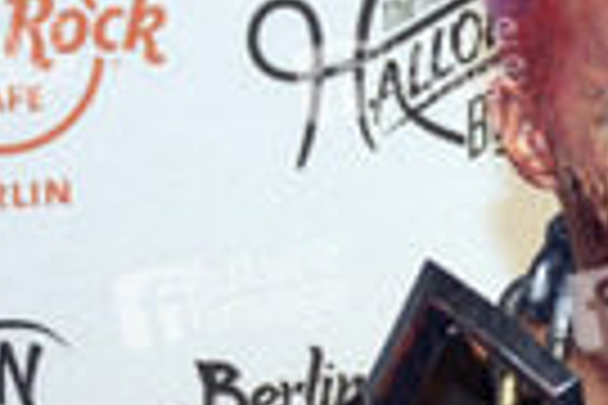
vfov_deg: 5.0
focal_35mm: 276
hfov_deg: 7.4
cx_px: 739
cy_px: 410
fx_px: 4655
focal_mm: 55
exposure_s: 1/400
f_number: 5.6
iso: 1250
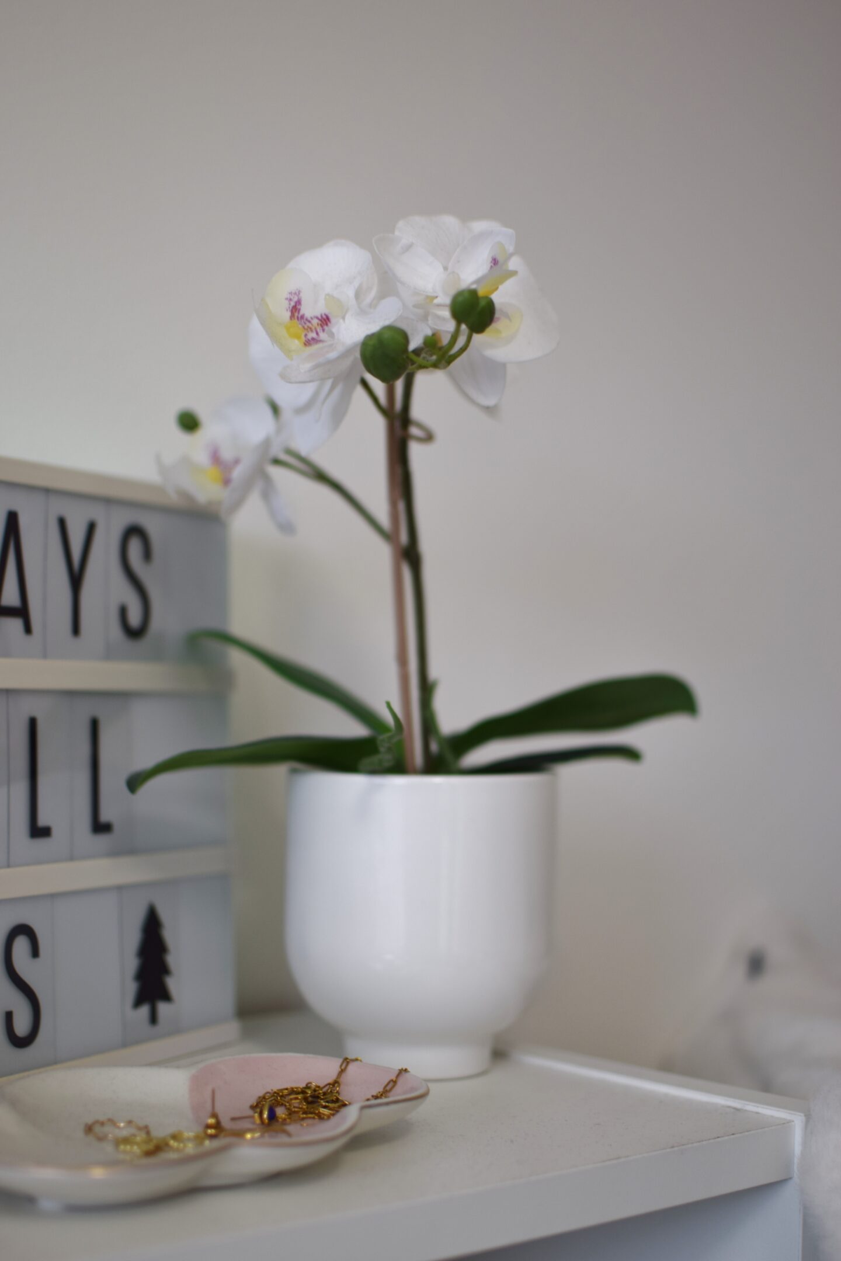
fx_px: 1840
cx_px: 420
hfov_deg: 25.8
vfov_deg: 37.9
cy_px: 630
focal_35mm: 52
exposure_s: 1/40
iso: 100
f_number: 1.8
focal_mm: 35
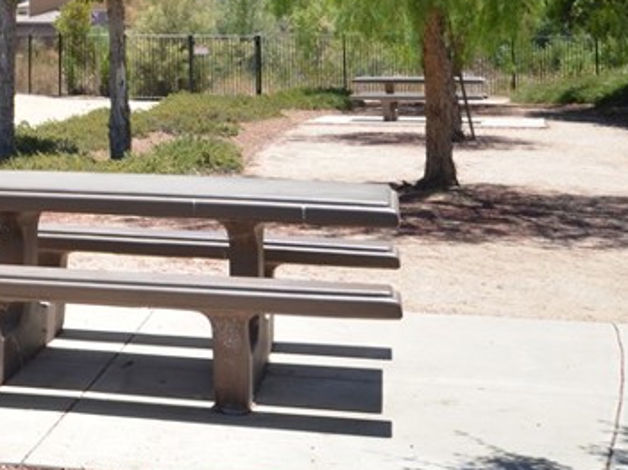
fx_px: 1523
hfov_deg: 21.8
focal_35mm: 84
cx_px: -91
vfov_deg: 16.7
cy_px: -107
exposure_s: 1/250
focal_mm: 20
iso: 180
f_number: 8
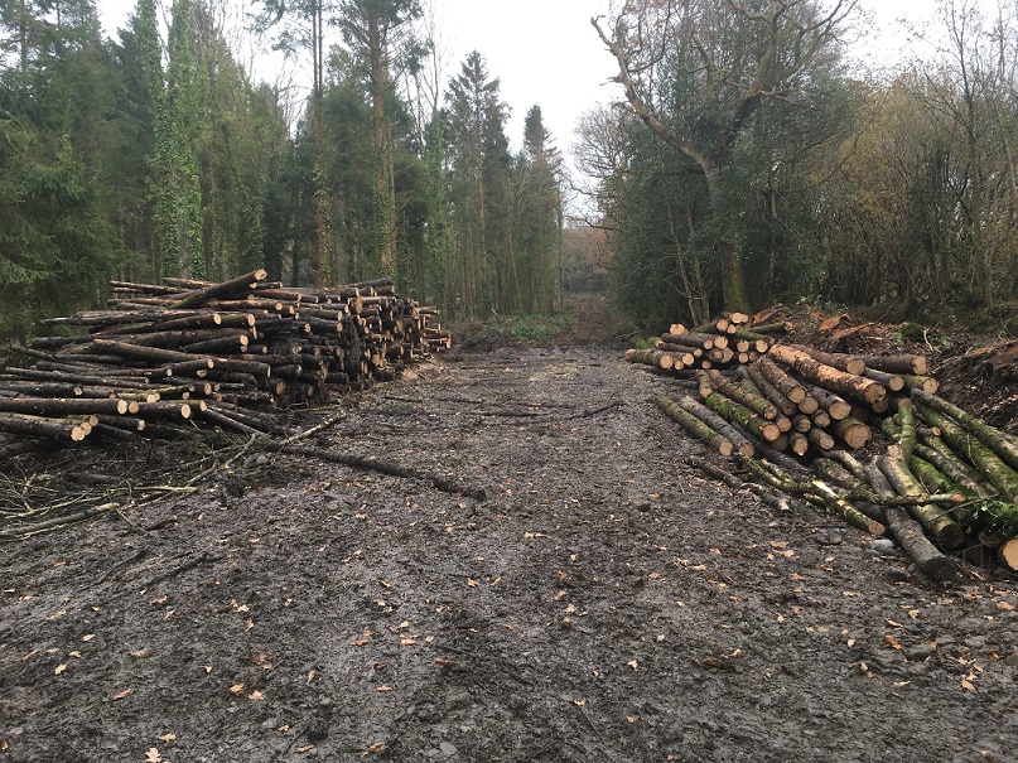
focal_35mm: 29
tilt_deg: +0.7
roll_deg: +0.8
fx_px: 853
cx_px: 509
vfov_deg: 48.2
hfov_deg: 61.7
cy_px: 382
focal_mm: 4.15
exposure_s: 1/100
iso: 25
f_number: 2.2
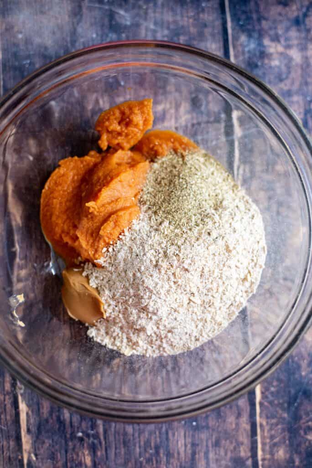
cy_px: 234
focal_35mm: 50
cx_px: 156
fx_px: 649
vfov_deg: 39.6
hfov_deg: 27.0
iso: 1000
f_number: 3.2
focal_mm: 50
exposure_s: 1/400
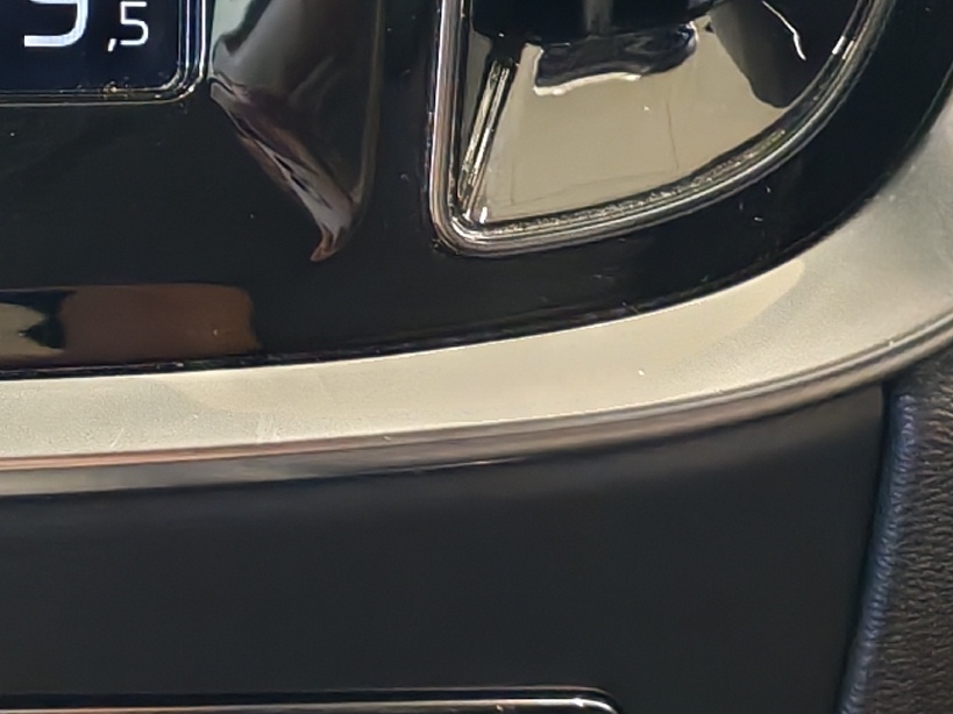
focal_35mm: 150
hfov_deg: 12.5
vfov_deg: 9.5
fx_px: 4129
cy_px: -450
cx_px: -503
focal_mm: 6.12
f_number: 1.9
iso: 1337
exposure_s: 1/50
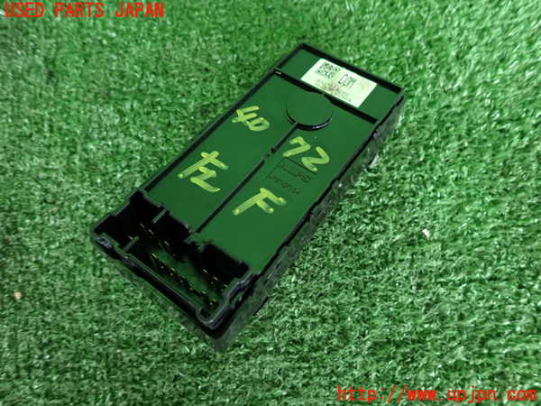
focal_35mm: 25
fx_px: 391
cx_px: 270
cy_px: 203
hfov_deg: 69.4
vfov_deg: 54.9
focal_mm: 4.5
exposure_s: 1/30
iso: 200
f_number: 2
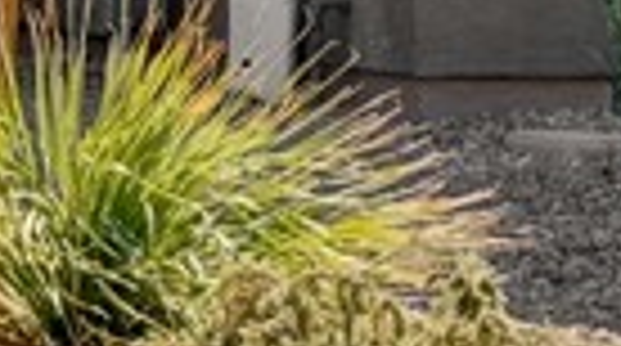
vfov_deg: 4.8
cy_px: -420
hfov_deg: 6.9
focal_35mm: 248
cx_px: -1771
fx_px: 4076
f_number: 10
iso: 800
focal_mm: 30
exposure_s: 1/1000
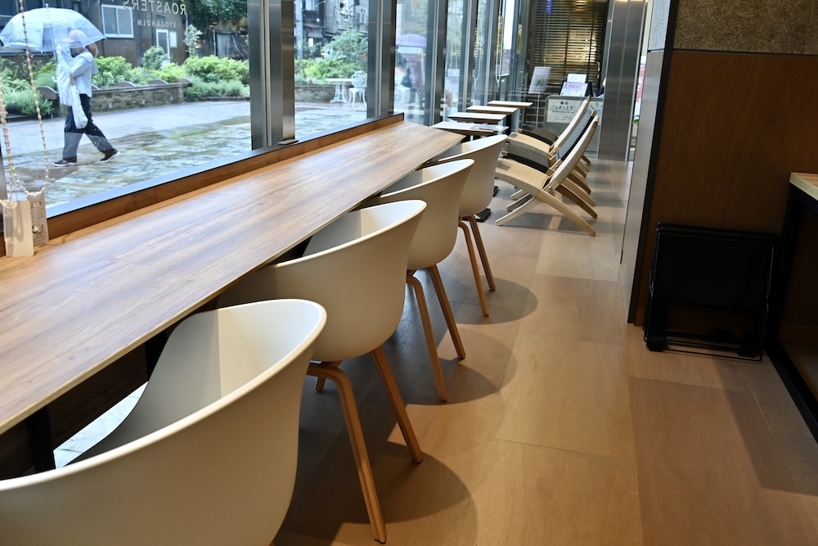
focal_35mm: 32
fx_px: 727
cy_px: 273
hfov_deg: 58.7
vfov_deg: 41.1
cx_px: 409
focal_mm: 32
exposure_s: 1/160
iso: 1250
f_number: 7.1
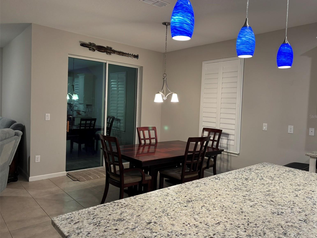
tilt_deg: -1.8
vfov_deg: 51.4
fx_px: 247
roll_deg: -2.4
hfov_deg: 65.3
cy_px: 116
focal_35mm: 27
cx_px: 164
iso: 200
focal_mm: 5.96
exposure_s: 1/60
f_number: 1.6
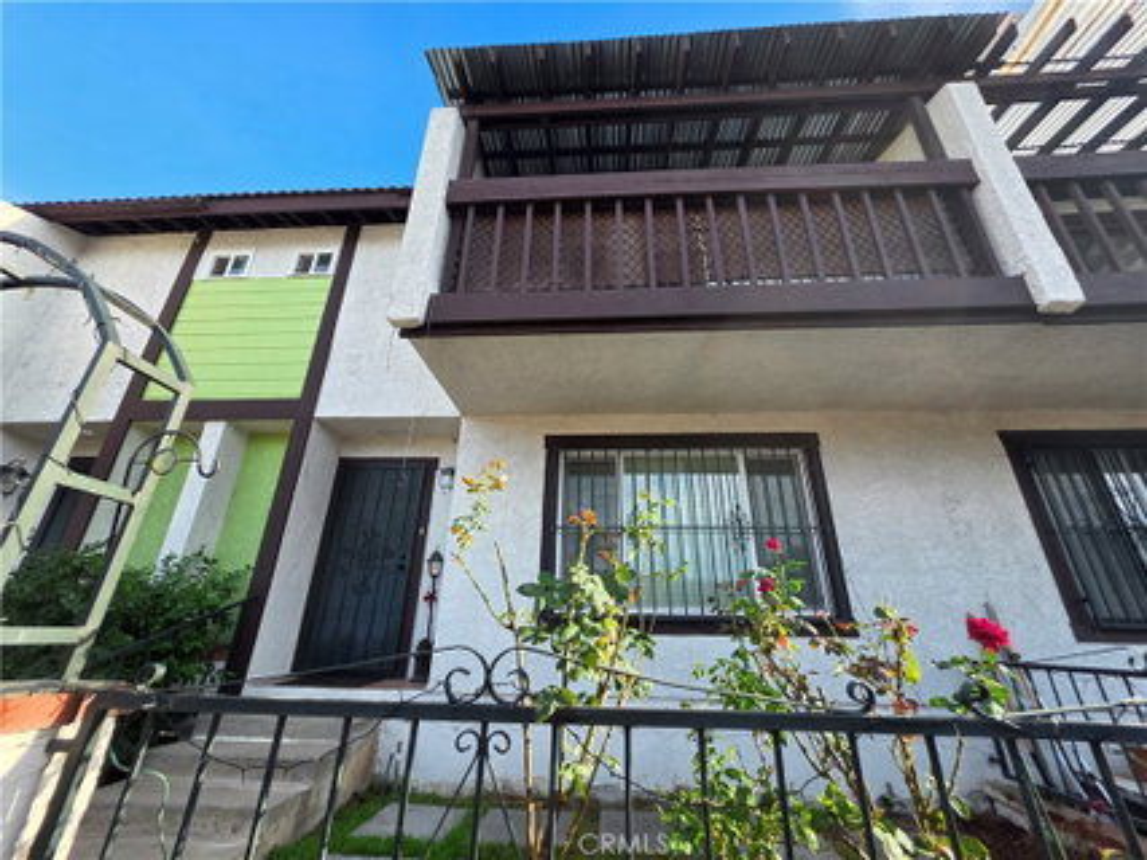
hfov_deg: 106.2
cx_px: 574
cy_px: 430
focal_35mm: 13
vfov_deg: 89.9
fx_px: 431
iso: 40
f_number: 1.9
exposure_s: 1/287
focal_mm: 2.2
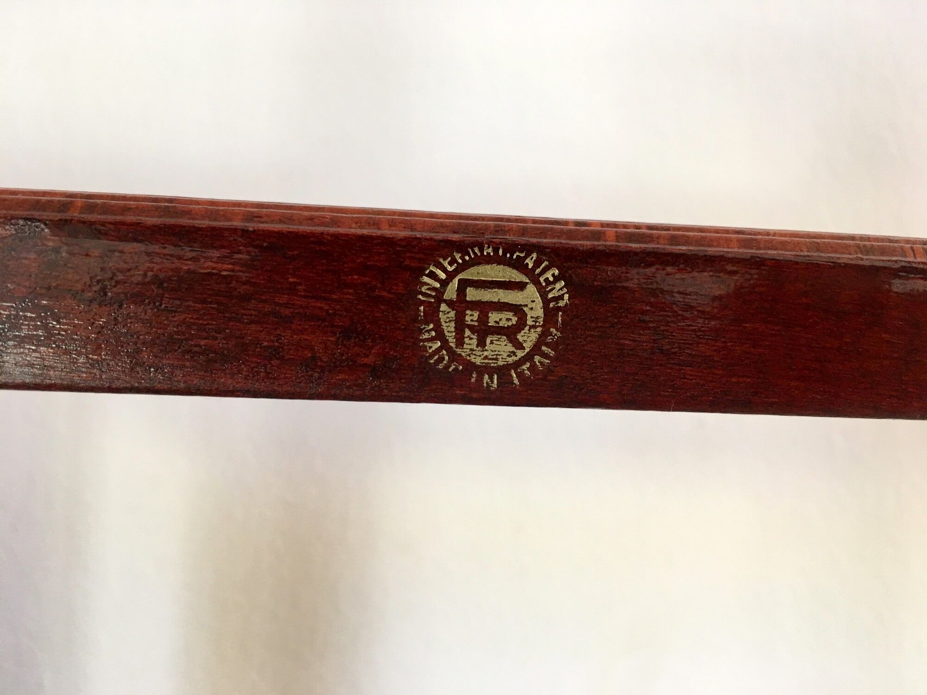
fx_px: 777
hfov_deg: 61.7
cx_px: 464
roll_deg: -2.0
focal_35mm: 29
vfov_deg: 48.2
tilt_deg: +2.2
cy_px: 348
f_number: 2.2
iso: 50
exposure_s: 1/33
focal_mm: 4.15
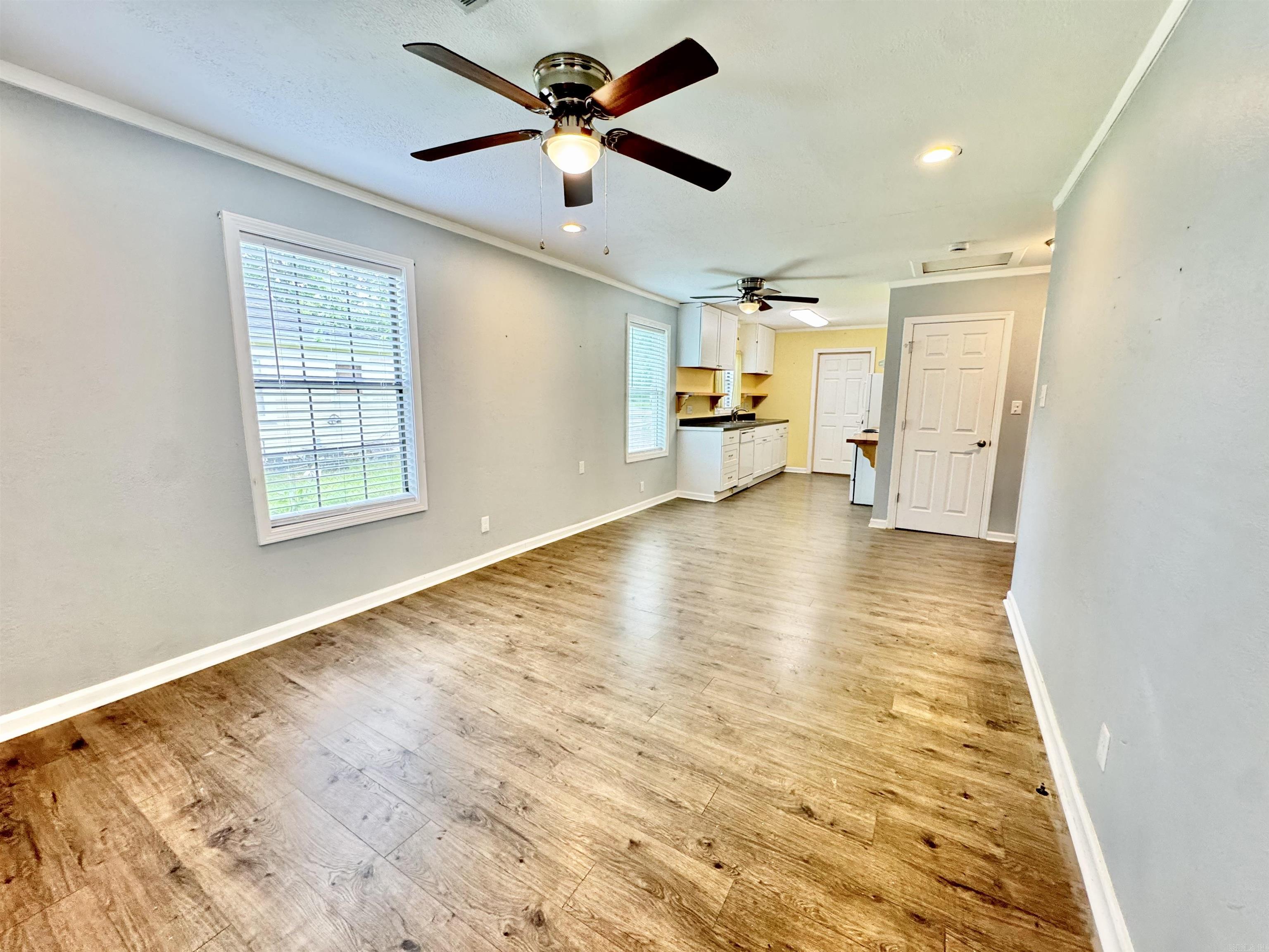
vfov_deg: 85.7
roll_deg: -1.5
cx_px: 634
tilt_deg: -9.6
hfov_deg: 102.1
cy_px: 476
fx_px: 513
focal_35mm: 14
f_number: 2.2
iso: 250
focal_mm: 2.22
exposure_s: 1/60
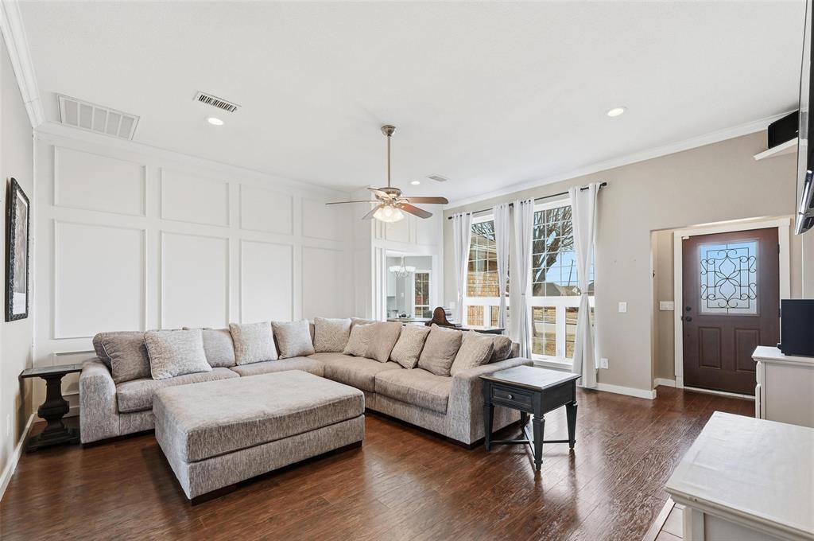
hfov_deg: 98.6
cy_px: 270
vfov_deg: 75.3
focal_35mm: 16
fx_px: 350
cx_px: 407
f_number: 7.1
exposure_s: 1/3200
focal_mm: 15.5
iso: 1000
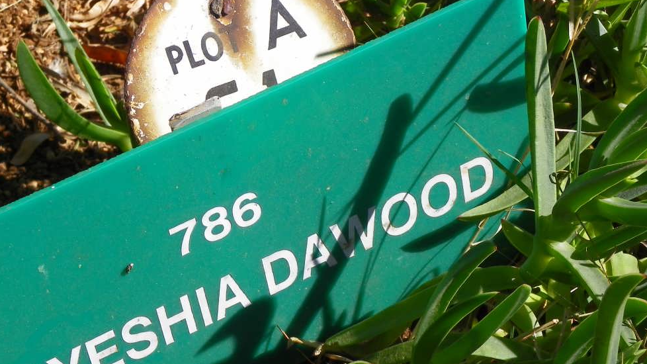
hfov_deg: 16.9
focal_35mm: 127
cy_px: 227
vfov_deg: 9.5
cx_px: 263
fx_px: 2179
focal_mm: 16.9
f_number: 5.6
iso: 64
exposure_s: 1/160
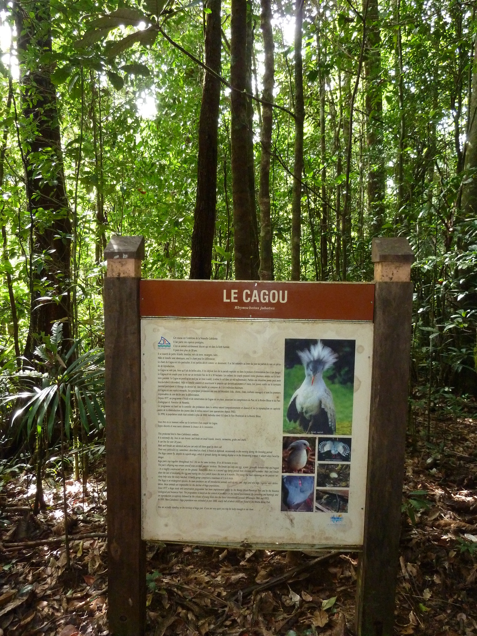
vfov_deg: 69.4
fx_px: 459
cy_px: 318
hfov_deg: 54.9
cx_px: 238
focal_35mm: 25
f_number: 3.3
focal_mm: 4.1
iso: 400
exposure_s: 1/30
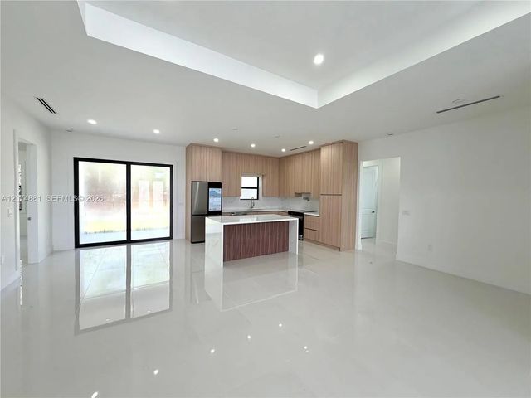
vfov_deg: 85.7
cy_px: 199
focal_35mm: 14
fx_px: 215
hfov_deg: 102.1
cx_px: 266
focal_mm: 2.22
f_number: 2.2
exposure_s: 1/121
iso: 100
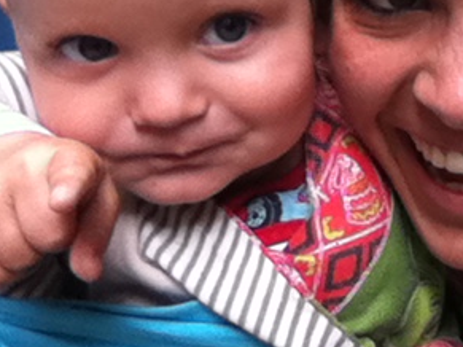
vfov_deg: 18.8
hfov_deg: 24.9
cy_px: 41
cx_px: 379
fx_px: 1029
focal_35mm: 77
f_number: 2.4
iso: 125
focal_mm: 3.85
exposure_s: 1/60
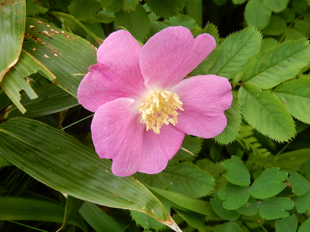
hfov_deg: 51.4
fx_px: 322
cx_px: 155
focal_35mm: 36
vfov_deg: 39.7
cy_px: 116
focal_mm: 6.4
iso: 125
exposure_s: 1/160
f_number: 4
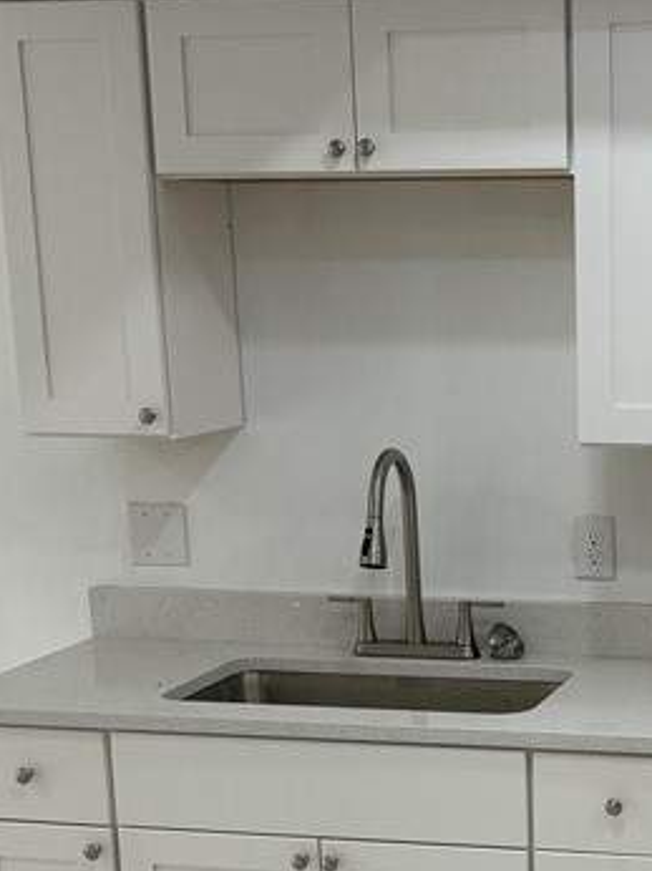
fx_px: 1936
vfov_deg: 24.7
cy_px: 758
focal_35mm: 77
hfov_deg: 18.6
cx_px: 642
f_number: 1.6
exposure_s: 1/121
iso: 40
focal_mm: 5.96
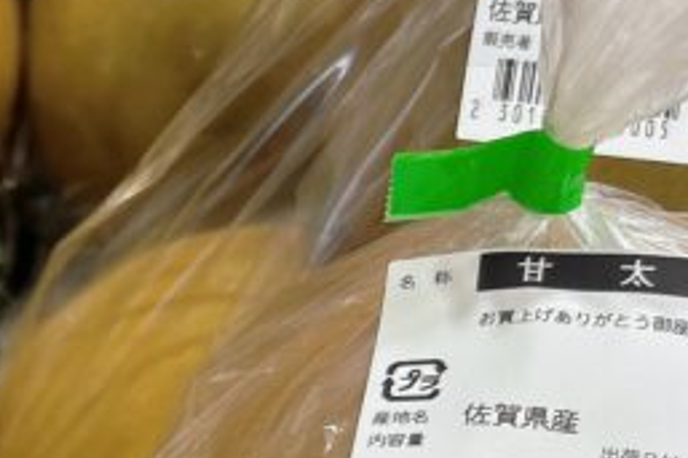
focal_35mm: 101
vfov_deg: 12.9
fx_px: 1929
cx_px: -104
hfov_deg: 19.2
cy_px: 667
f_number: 1.6
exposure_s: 1/60
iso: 64
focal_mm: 5.96
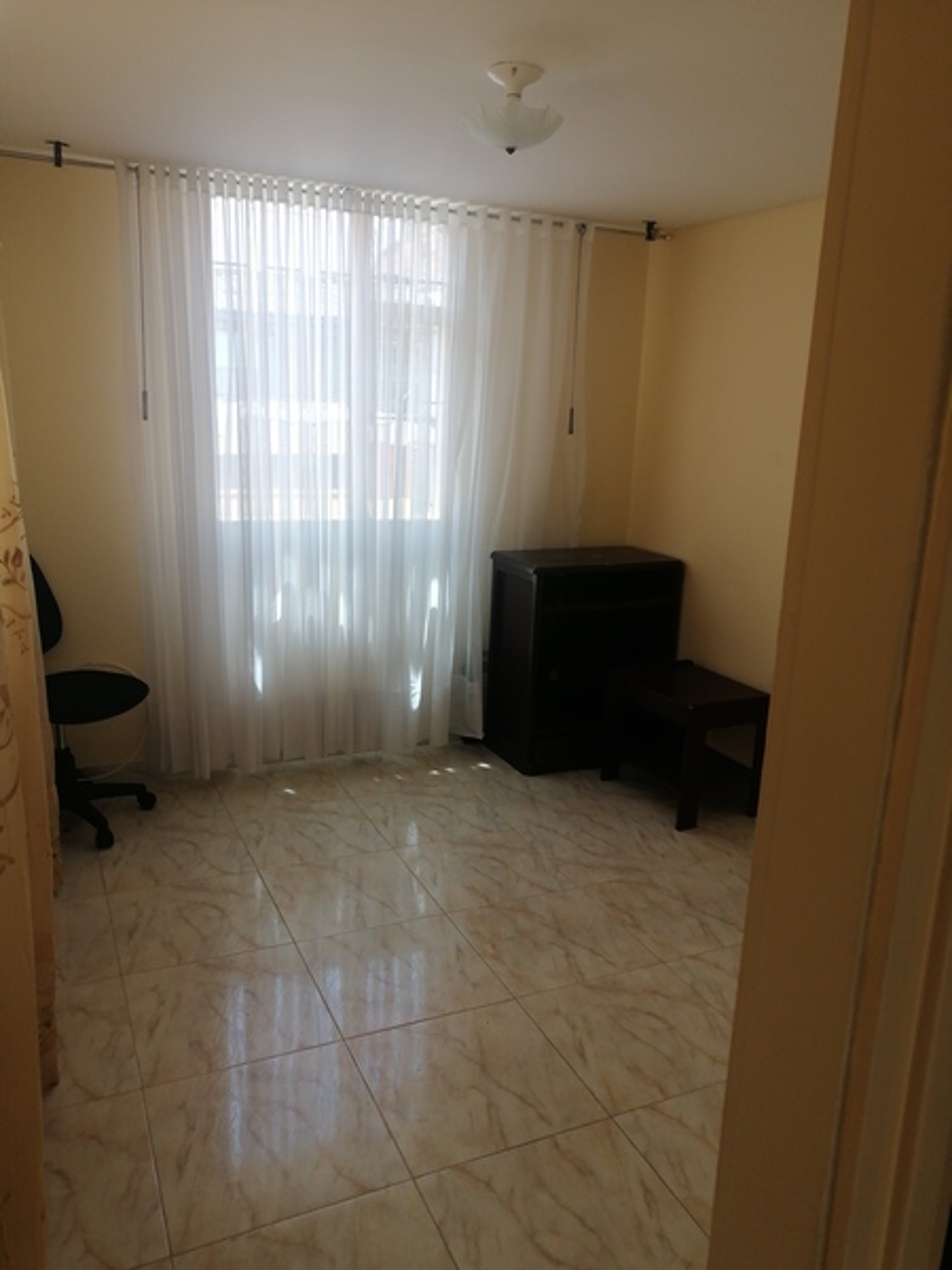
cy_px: 635
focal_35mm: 26
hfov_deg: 53.1
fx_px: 953
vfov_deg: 67.3
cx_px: 476
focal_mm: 3.95
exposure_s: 1/162
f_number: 1.8
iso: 50
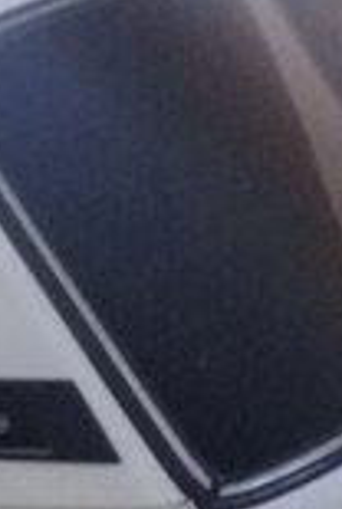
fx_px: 1943
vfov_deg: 14.4
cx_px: -467
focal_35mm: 137
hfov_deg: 9.1
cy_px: 639
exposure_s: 1/17
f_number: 2.2
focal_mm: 3.3
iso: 200
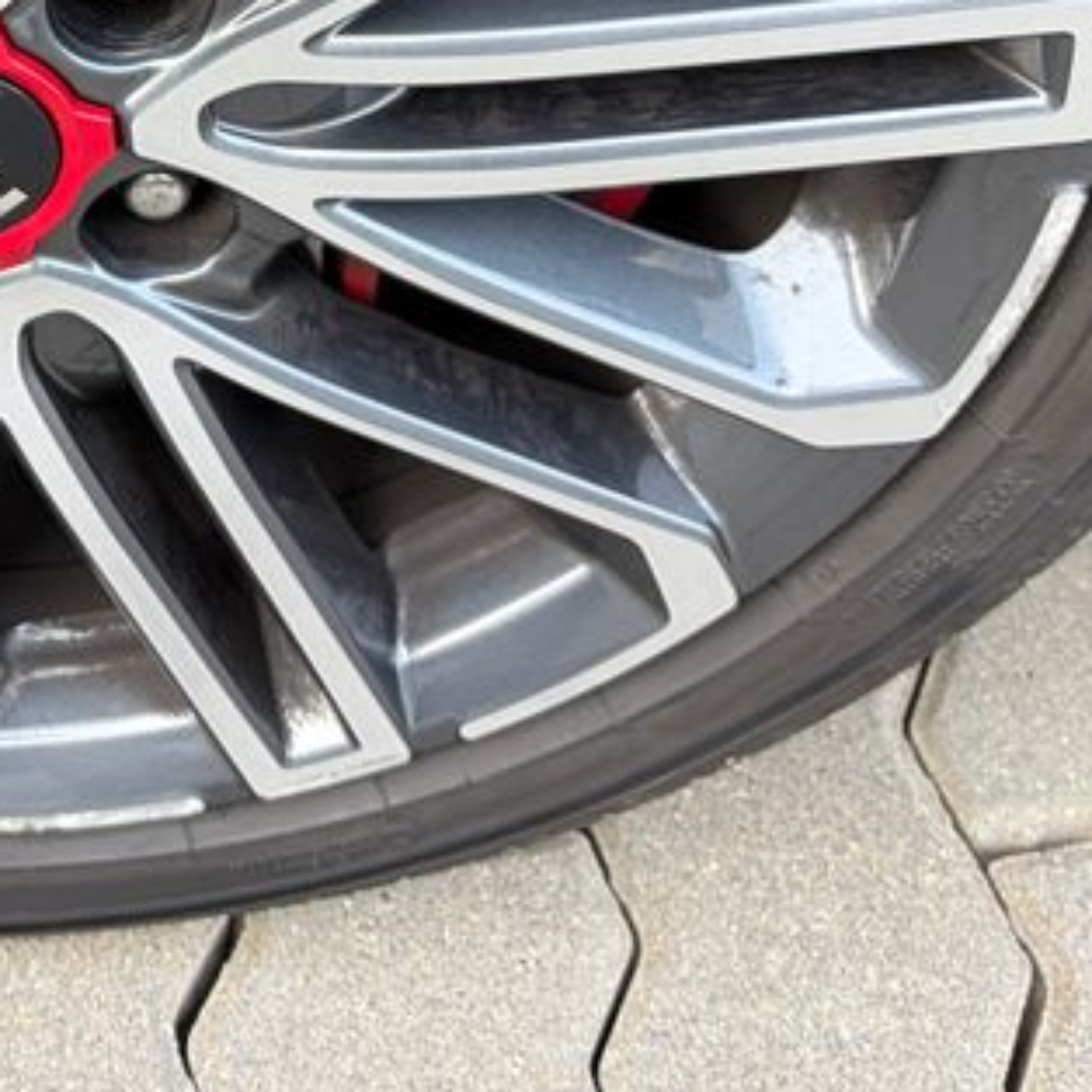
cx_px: -77
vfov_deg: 21.4
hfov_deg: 21.9
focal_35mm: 75
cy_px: -233
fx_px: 2677
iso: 64
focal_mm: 5.96
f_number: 1.6
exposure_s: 1/121
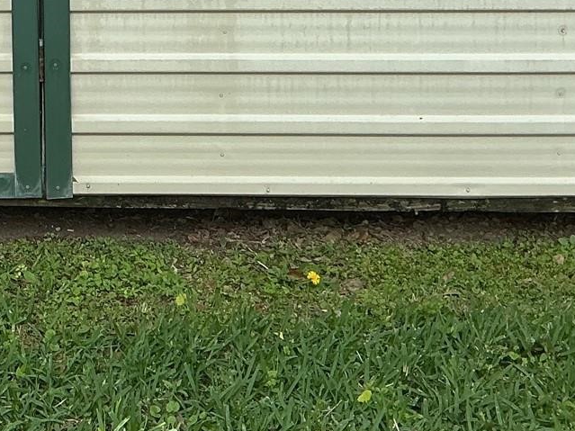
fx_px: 1545
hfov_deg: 20.1
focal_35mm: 93
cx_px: -62
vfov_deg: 14.7
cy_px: -225
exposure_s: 1/657
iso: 25
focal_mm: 3
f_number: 1.8
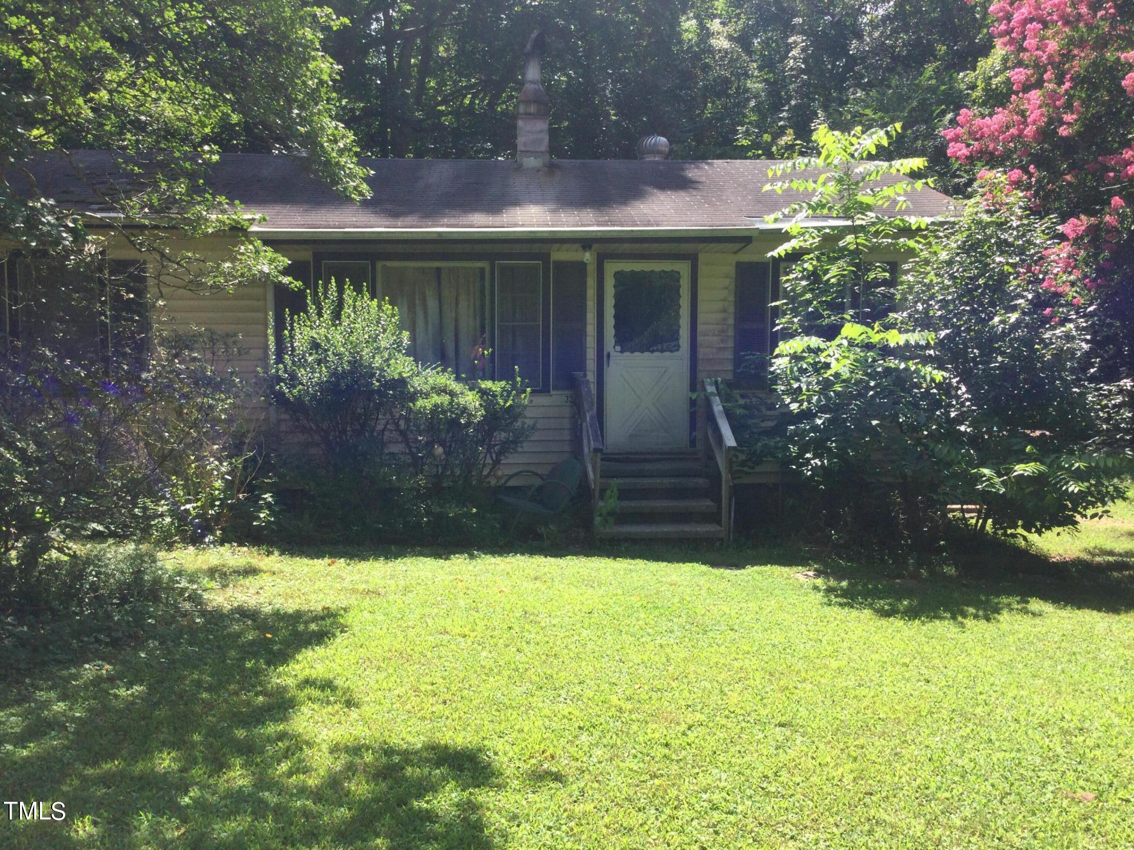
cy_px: 425
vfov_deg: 45.4
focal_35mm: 31
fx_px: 1016
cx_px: 567
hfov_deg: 58.4
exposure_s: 1/445
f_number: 2.4
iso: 25
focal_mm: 3.3
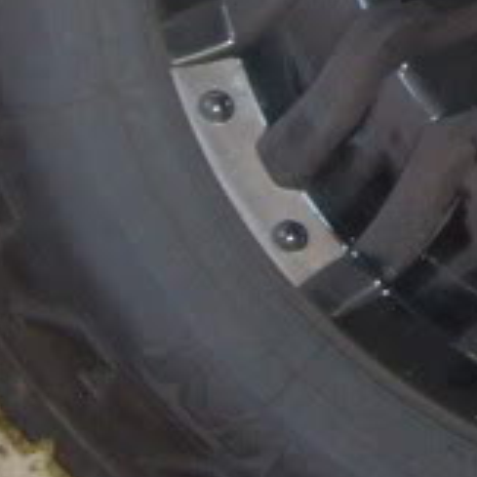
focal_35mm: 152
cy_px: -237
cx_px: 775
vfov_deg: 11.1
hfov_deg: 10.9
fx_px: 2370
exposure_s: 1/45
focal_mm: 5.8
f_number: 2.8
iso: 100
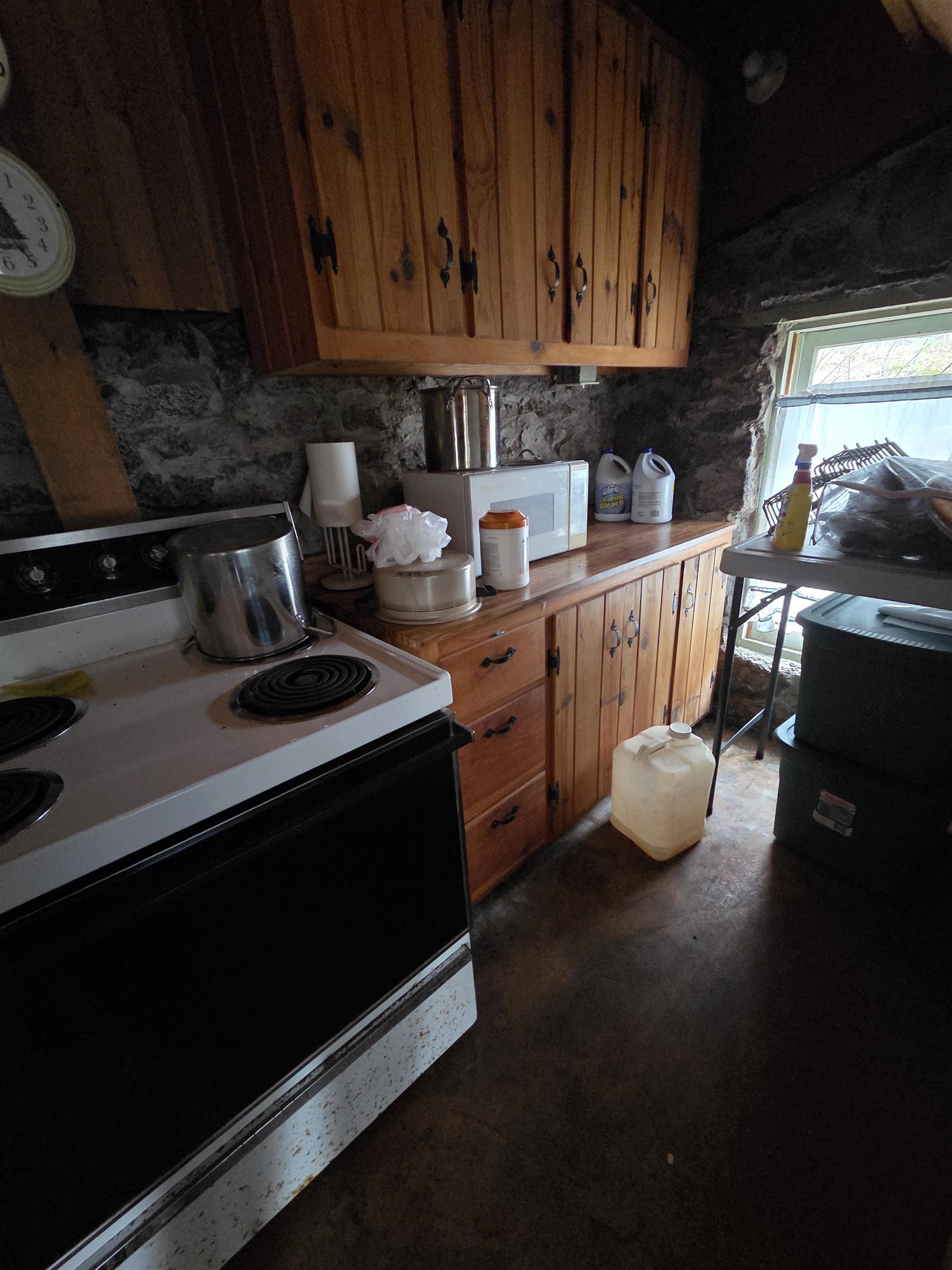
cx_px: 476
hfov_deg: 89.9
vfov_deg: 106.2
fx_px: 477
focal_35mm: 13
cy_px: 635
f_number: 2.2
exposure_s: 1/24
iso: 1600
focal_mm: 2.2
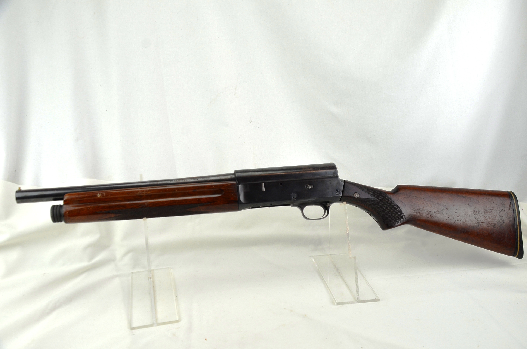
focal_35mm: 36
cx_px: 264
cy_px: 174
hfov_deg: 53.2
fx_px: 526
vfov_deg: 36.7
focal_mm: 24
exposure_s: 1/125
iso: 280
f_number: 5.6
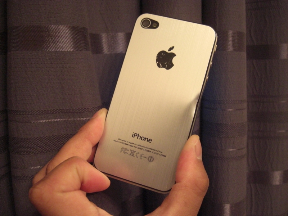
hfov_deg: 49.0
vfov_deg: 37.7
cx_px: 144
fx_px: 316
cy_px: 108
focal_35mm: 38
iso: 800
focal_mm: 7.9
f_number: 2.8
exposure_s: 1/30
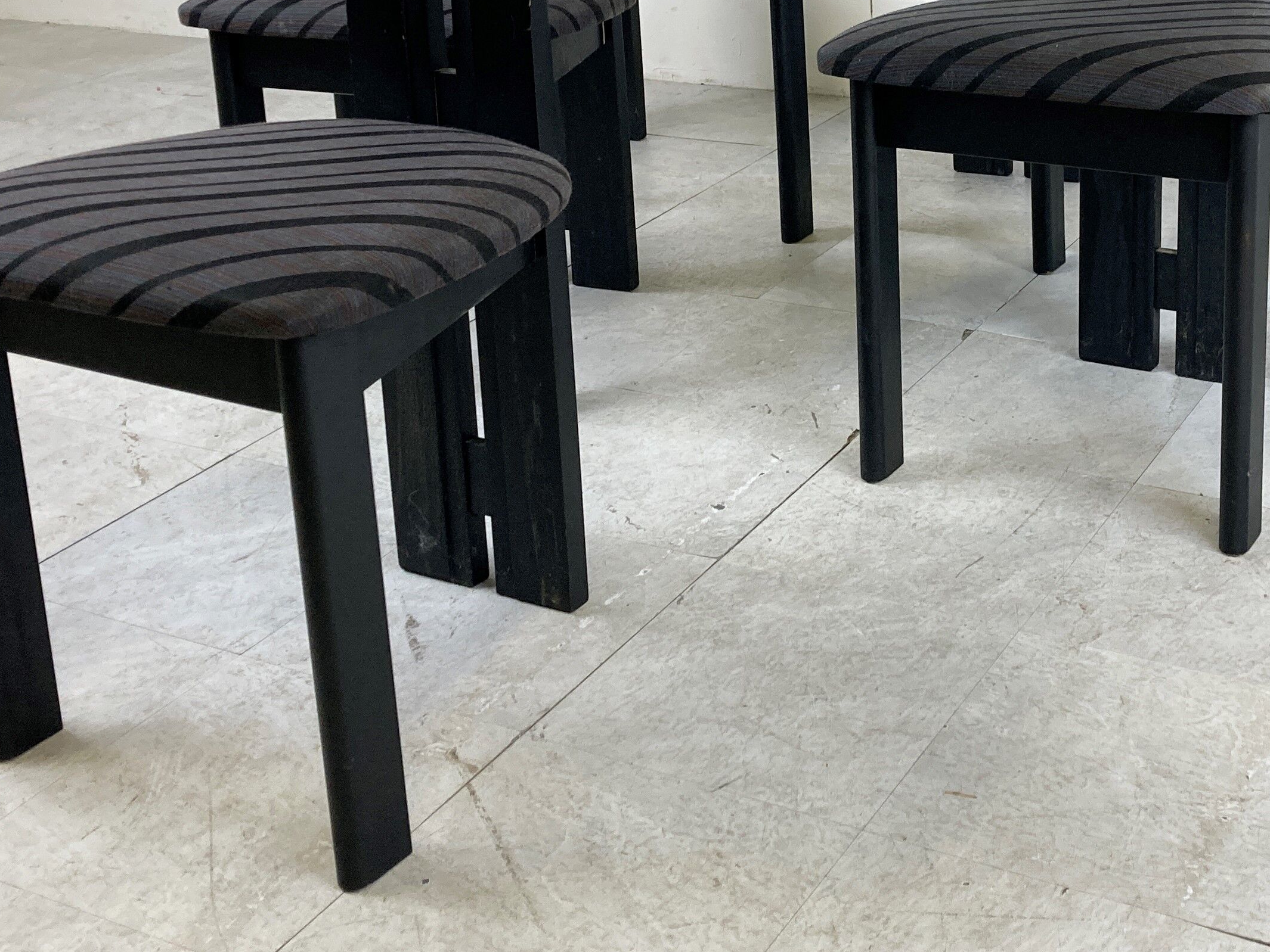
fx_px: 1945
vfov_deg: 26.8
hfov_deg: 35.9
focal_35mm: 53
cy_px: 129
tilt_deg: -15.0
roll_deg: +2.0
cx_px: 811
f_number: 1.8
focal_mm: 3.99
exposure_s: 1/100
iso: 80
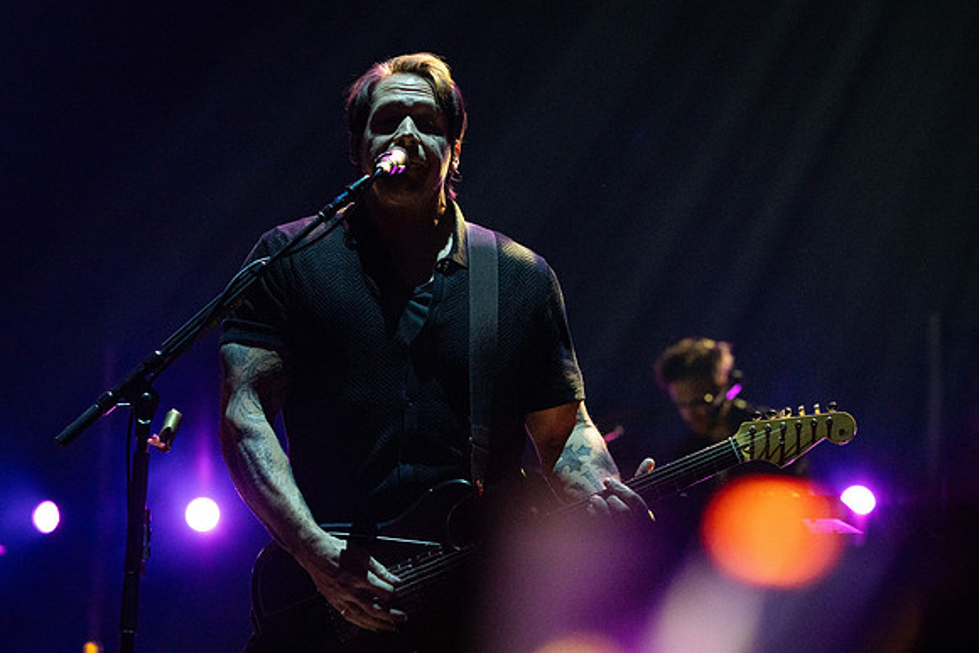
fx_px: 2916
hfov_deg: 19.0
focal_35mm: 107
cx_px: 432
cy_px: 326
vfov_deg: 12.8
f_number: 3.5
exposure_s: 1/400
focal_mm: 96
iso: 3200
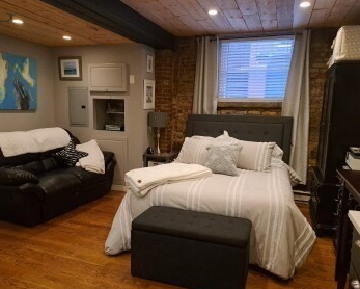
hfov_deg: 64.0
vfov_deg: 53.2
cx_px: 171
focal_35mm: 27
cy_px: 151
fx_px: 288
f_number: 1.8
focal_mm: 5.23
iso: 500
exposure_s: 1/40
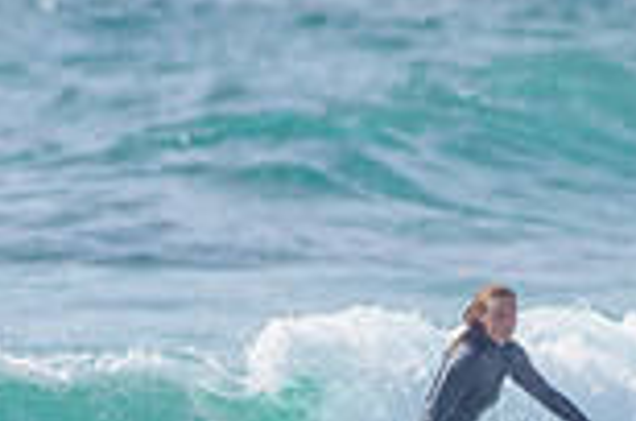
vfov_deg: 0.6
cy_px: 503
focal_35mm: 2316
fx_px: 40831
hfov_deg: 0.9
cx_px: 506
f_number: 5.6
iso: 125
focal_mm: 500
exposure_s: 1/2000
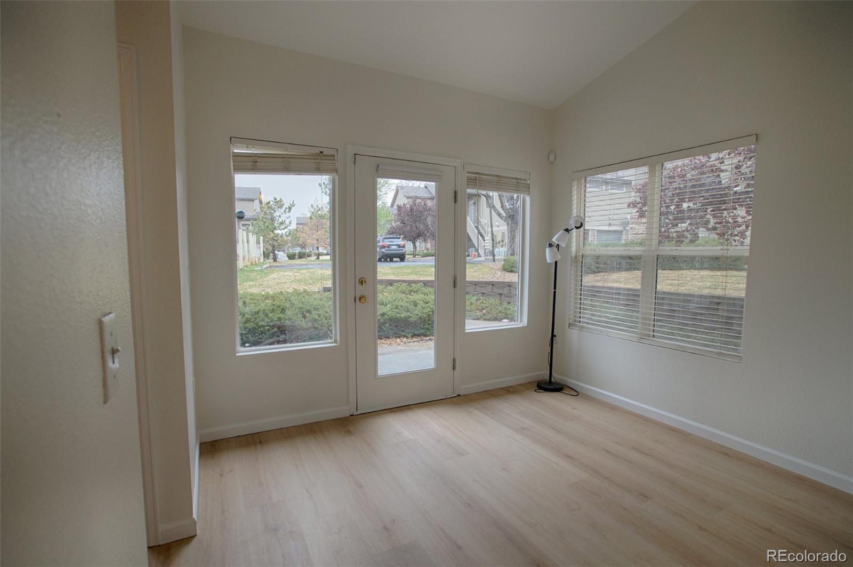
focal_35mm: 16
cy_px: 284
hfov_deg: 95.0
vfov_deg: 71.9
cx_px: 426
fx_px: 391
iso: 160
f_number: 4.5
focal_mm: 11
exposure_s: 1/160
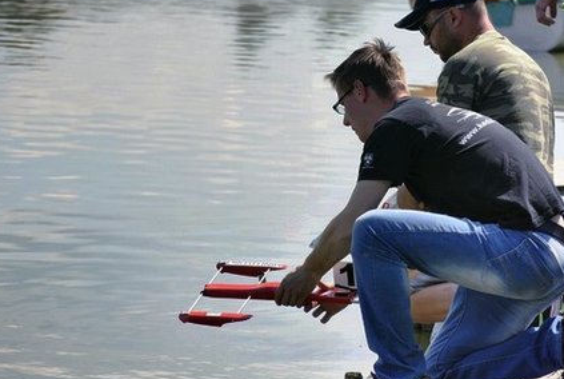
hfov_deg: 8.7
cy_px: 228
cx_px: 319
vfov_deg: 5.9
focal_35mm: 235
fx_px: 3689
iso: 200
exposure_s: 1/800
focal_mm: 102
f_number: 4.5
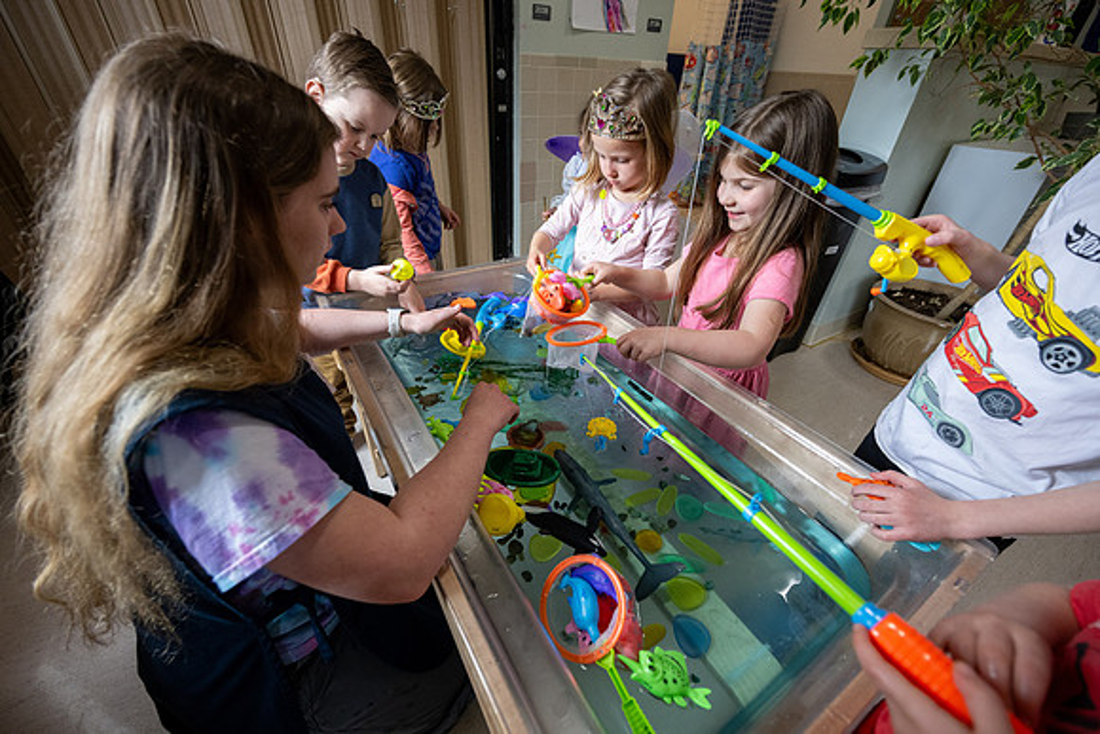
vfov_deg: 77.4
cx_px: 550
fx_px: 458
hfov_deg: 100.4
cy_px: 367
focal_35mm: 15
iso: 2000
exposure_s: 1/500
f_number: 4
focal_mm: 15
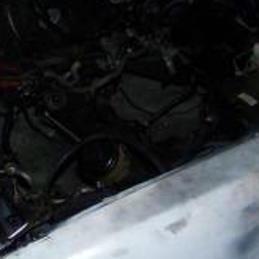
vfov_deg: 19.9
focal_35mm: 87
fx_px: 736
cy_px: 106
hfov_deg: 19.9
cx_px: 122
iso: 200
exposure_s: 1/30
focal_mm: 5.85
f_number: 2.8
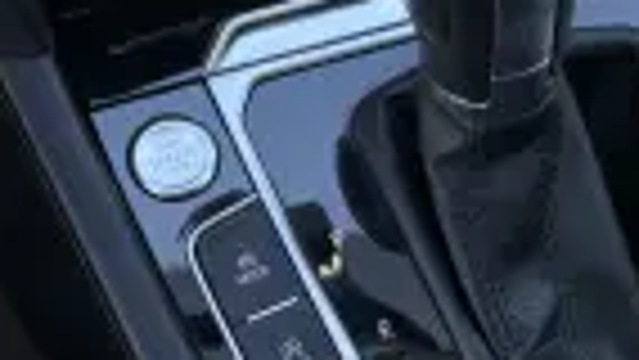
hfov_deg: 16.0
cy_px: 202
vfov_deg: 9.1
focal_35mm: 133
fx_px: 2254
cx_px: 486
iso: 50
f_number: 1.78
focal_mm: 6.76
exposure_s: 1/149
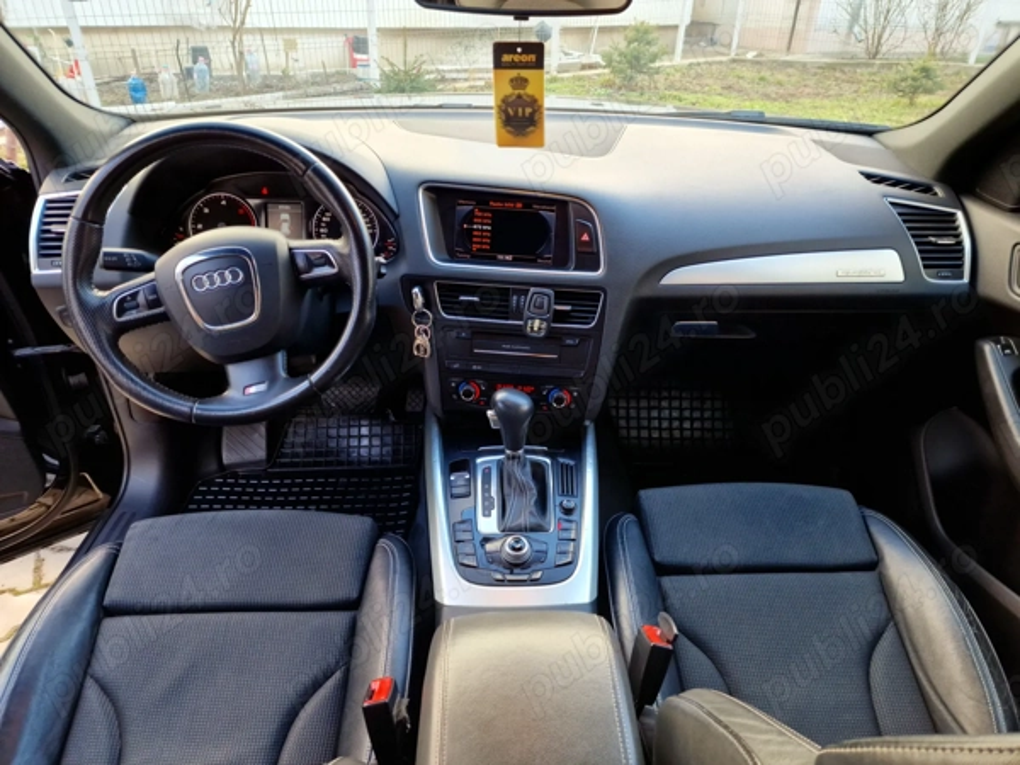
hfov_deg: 73.9
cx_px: 510
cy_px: 382
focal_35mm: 23
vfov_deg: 58.9
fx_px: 678
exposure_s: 1/50
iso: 50
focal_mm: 6.4
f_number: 1.8
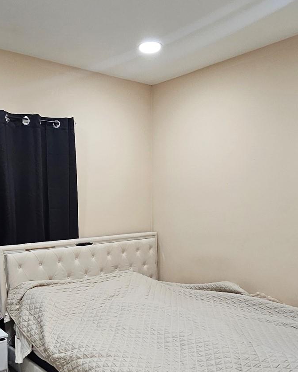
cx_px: 109
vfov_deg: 56.3
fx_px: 342
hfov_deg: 46.7
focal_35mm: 31
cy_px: 239
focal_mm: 2.2
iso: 160
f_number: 2.2
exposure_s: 1/60
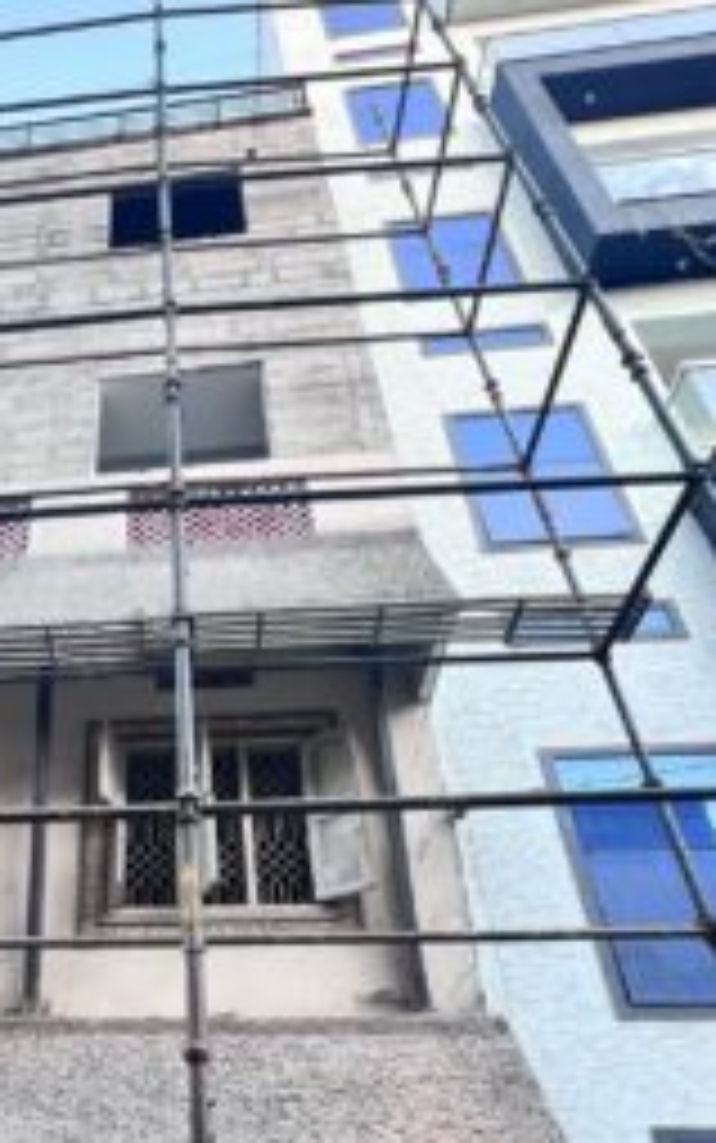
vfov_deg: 67.8
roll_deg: -2.3
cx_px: 90
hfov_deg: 44.0
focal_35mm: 26
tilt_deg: +33.4
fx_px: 811
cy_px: 792
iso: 200
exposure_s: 1/100
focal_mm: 1.57
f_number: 1.8
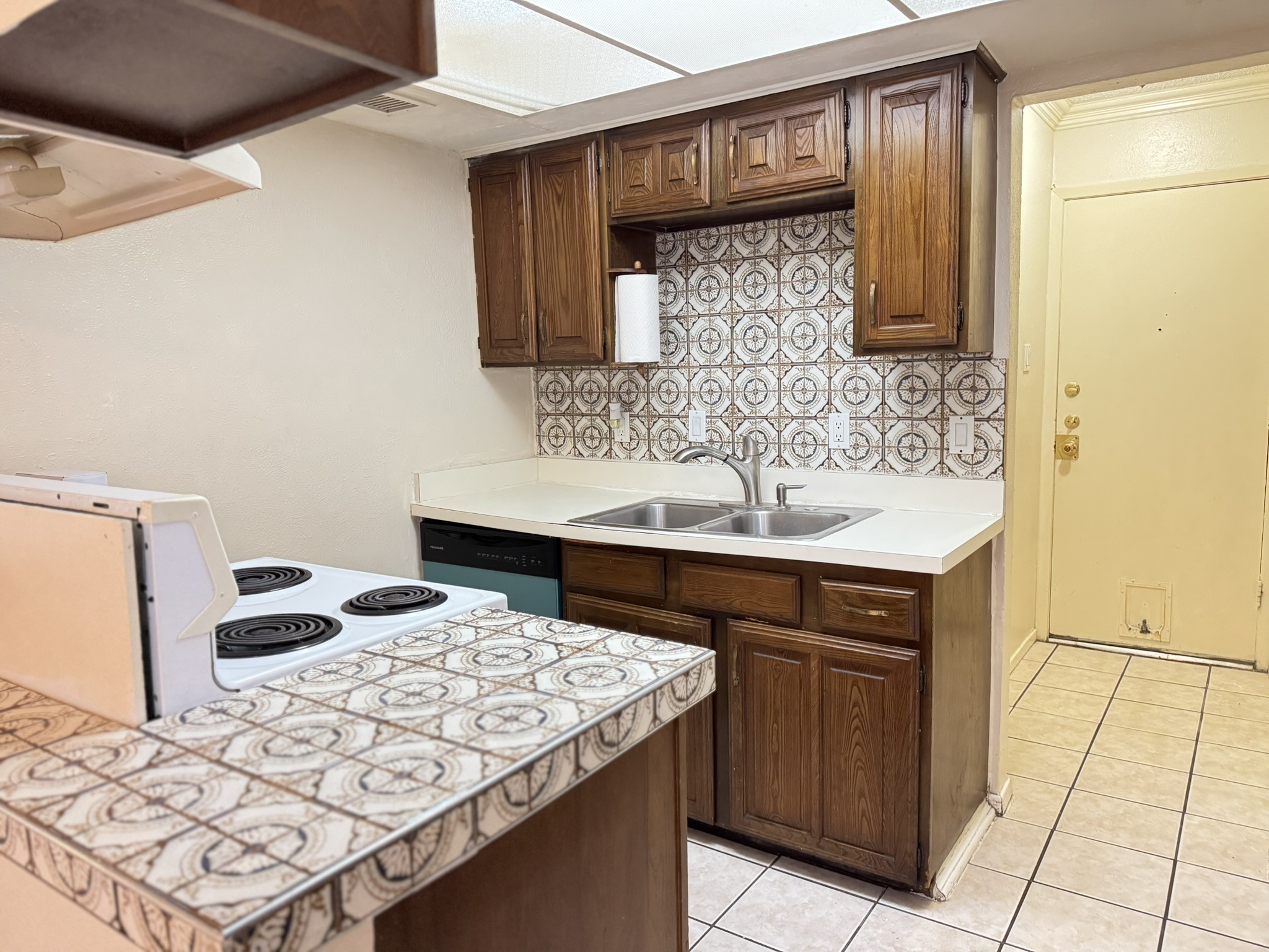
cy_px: 476
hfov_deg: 71.6
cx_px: 634
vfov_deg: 56.8
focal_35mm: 24
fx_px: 880
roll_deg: +1.6
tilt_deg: -7.0
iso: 800
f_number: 1.78
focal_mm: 6.76
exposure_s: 1/60
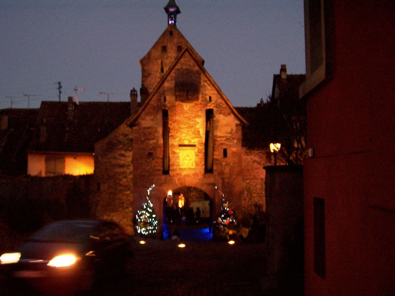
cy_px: 148
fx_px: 434
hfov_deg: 49.0
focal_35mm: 38
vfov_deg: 37.7
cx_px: 198
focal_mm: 6.3
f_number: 2.8
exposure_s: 1/8
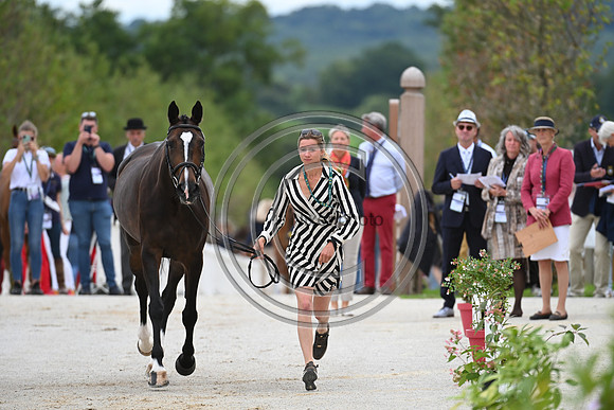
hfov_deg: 5.2
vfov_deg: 3.4
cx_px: 307
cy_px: 205
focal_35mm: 400
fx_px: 6823
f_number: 5.6
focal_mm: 400
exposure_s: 1/1600
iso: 640
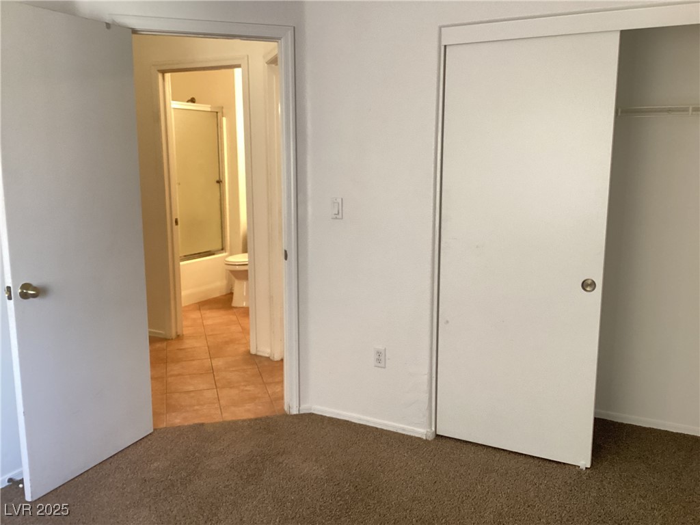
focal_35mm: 31
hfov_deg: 58.4
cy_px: 262
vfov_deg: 45.4
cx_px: 350
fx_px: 627
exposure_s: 1/40
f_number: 2.4
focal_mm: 3.3
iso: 400
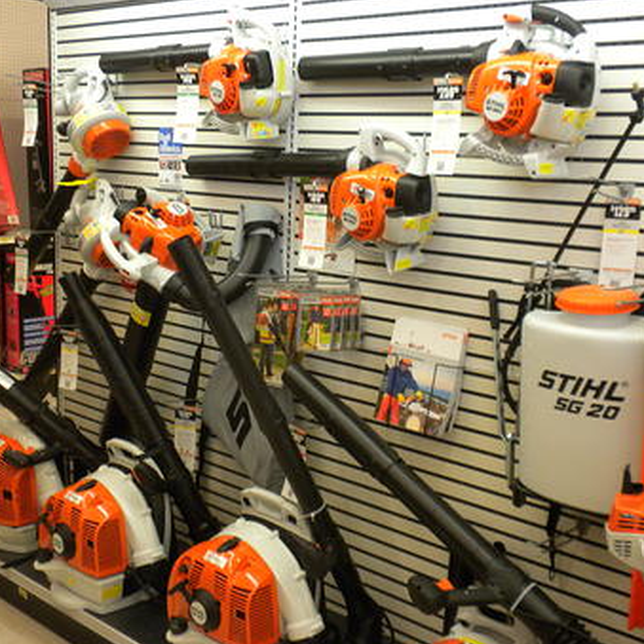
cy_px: 327
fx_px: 947
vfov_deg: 37.6
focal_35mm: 45
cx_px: 299
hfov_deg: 37.5
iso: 210
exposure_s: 1/58
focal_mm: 6.6
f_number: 3.5
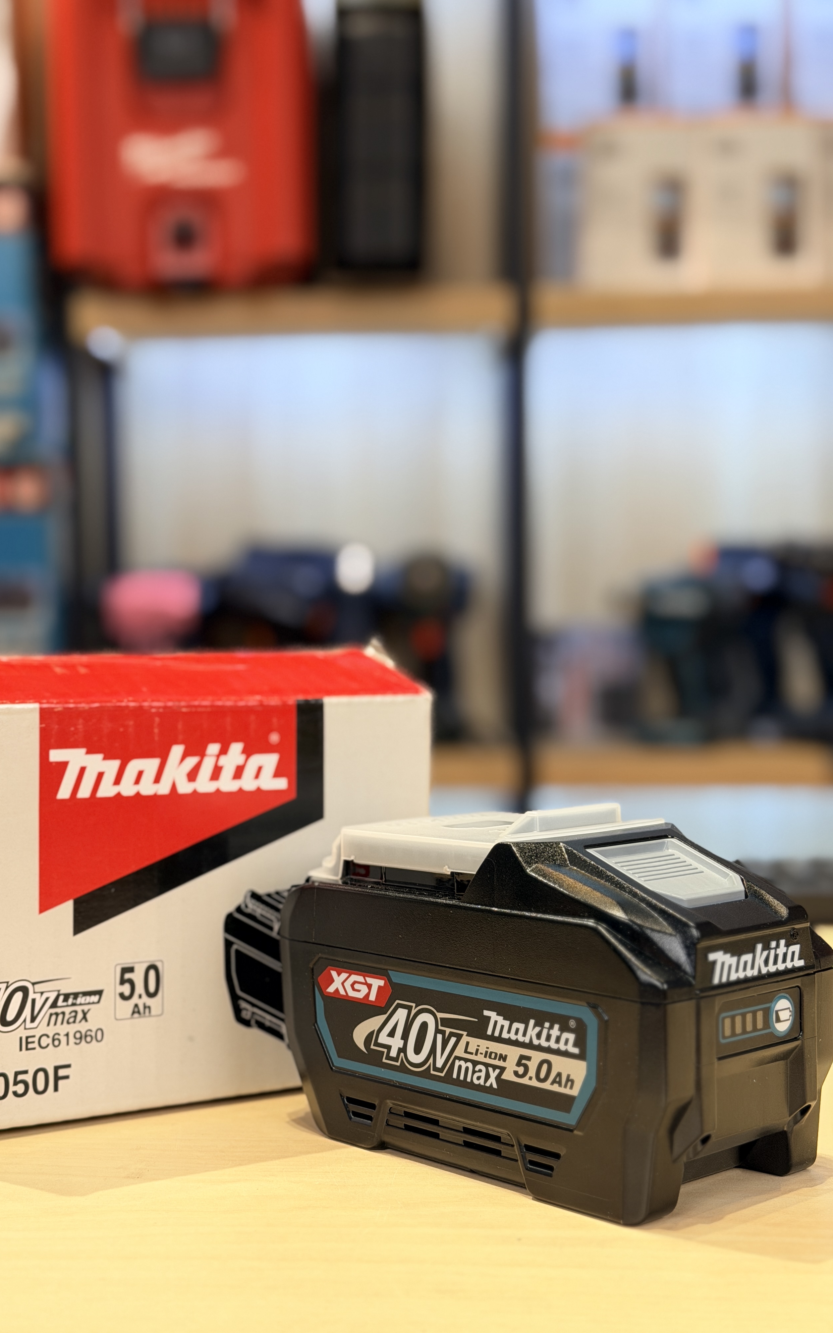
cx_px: 333
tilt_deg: -1.8
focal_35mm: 51
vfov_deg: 39.6
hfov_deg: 25.3
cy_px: 666
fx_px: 1853
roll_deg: +0.8
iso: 80
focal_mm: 6.76
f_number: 1.78
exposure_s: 1/121
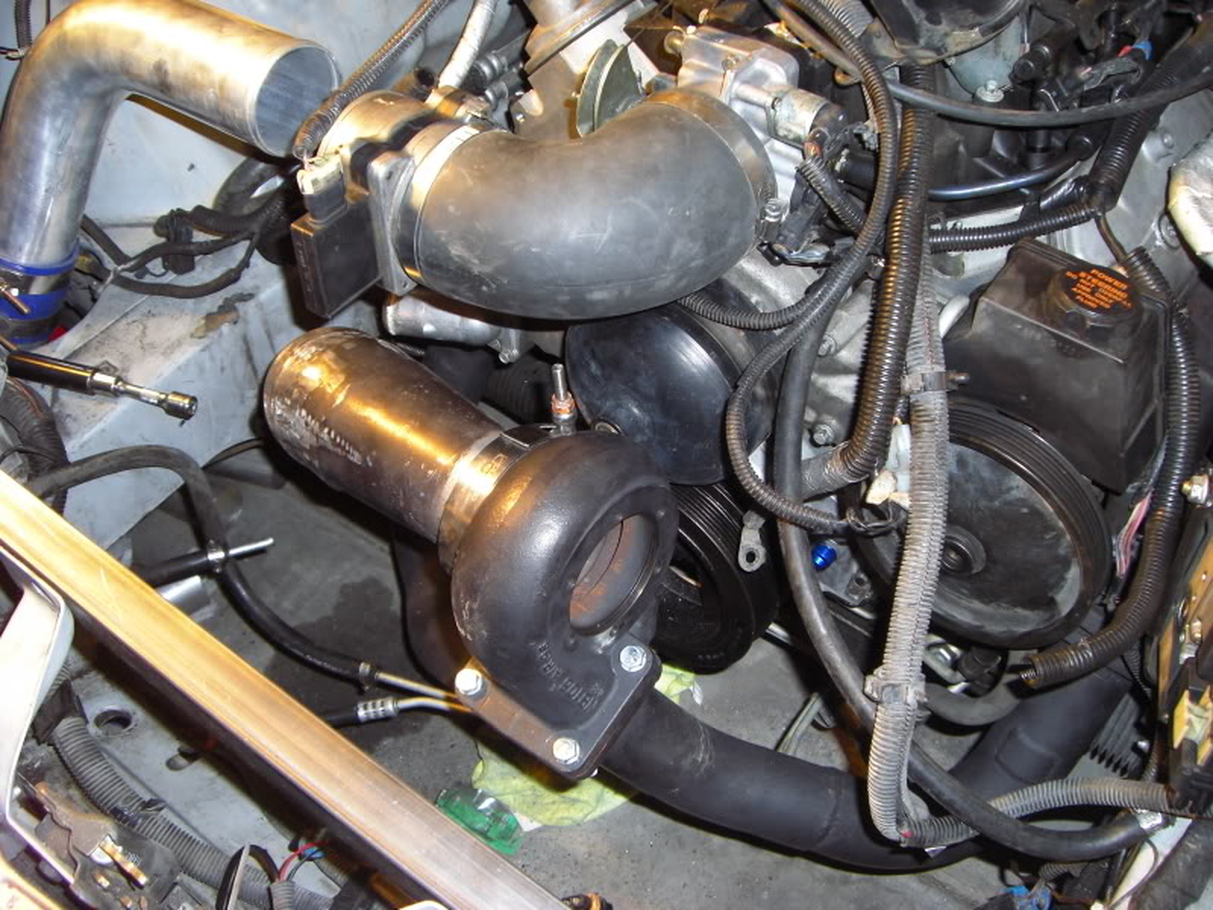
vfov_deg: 37.7
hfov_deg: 49.0
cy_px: 455
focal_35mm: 38
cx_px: 606
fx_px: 1332
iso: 100
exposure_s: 1/30
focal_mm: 6.2
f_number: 2.7
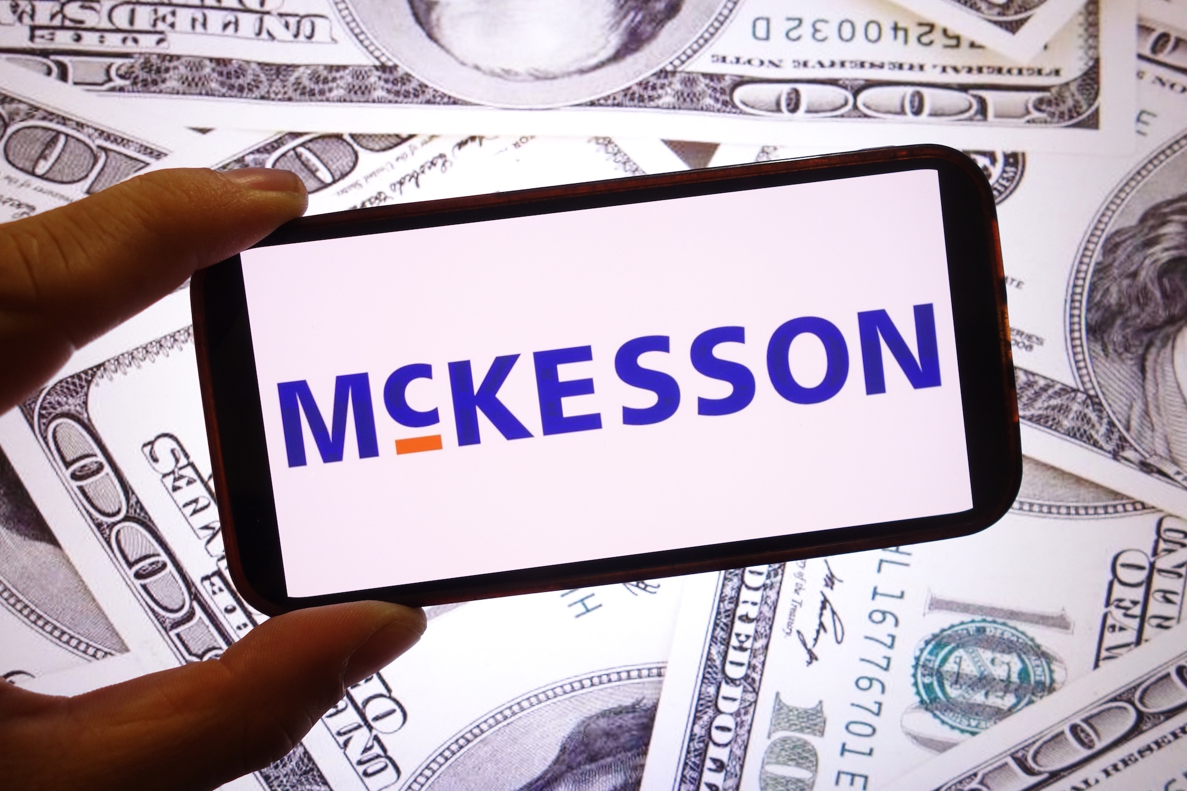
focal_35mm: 28
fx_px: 923
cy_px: 396
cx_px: 594
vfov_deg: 46.4
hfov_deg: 65.5
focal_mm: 10.4
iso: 400
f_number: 2.8
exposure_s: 1/100
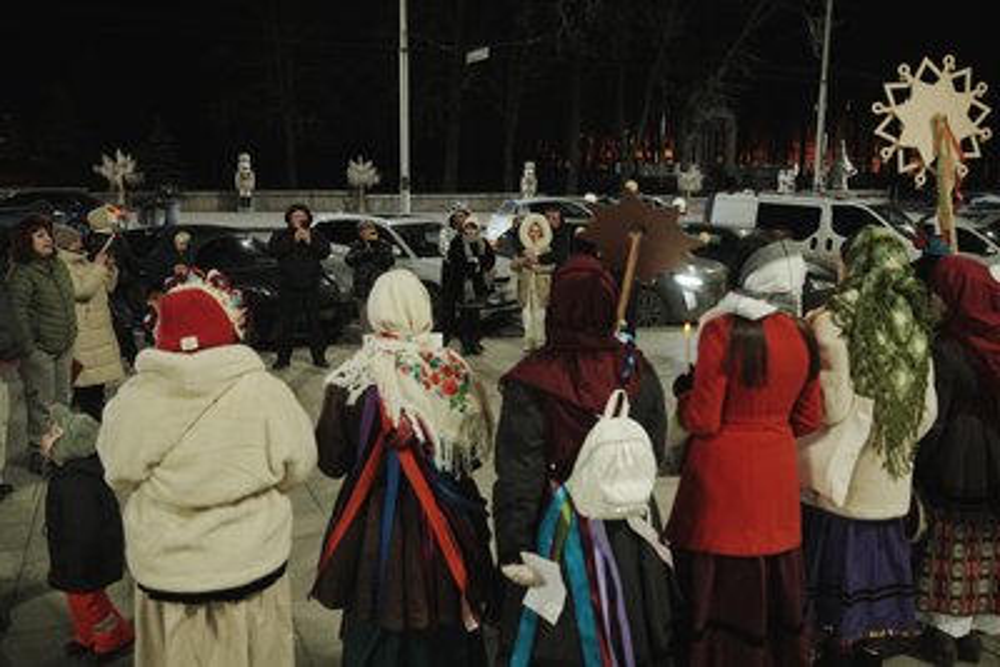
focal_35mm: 30
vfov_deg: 43.6
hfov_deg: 61.9
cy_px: 334
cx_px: 500
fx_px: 834
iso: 3200
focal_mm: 30
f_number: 3.2
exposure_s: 1/200
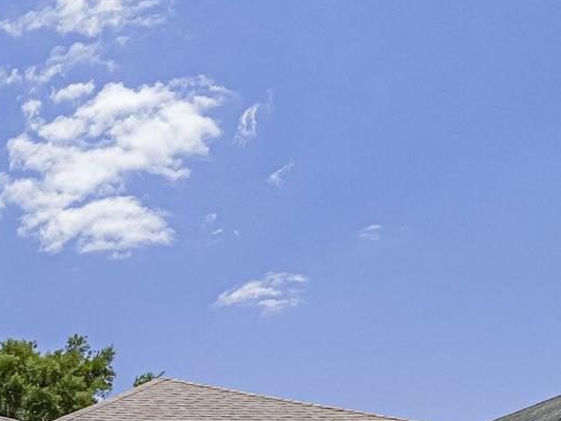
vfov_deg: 25.4
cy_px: 568
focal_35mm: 48
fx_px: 778
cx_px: -232
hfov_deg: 29.0
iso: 100
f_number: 5
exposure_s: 1/320
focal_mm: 8
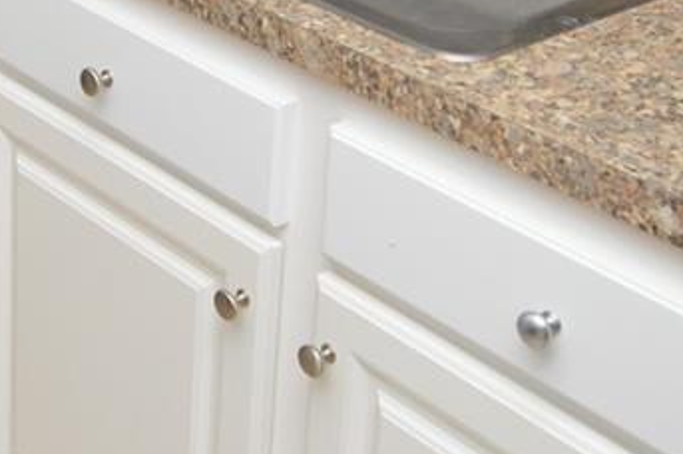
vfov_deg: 15.7
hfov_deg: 23.1
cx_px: -14
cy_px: -75
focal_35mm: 84
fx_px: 1592
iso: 500
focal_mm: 12
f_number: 4
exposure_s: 1/60
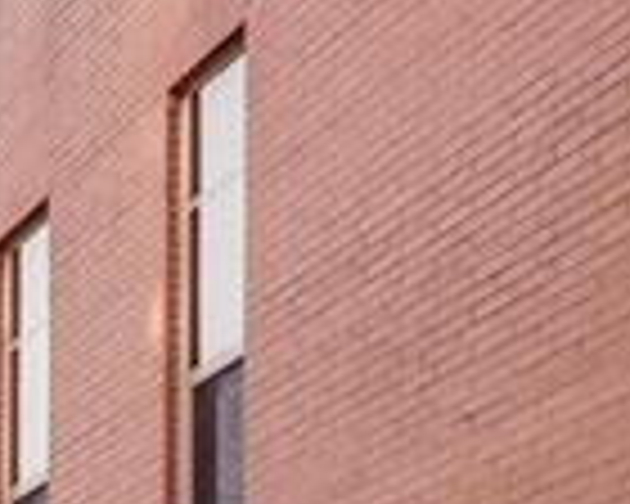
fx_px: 3338
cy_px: 1238
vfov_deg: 7.9
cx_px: -1066
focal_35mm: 179
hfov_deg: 9.2
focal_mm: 13
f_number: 7.1
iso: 400
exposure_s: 1/640
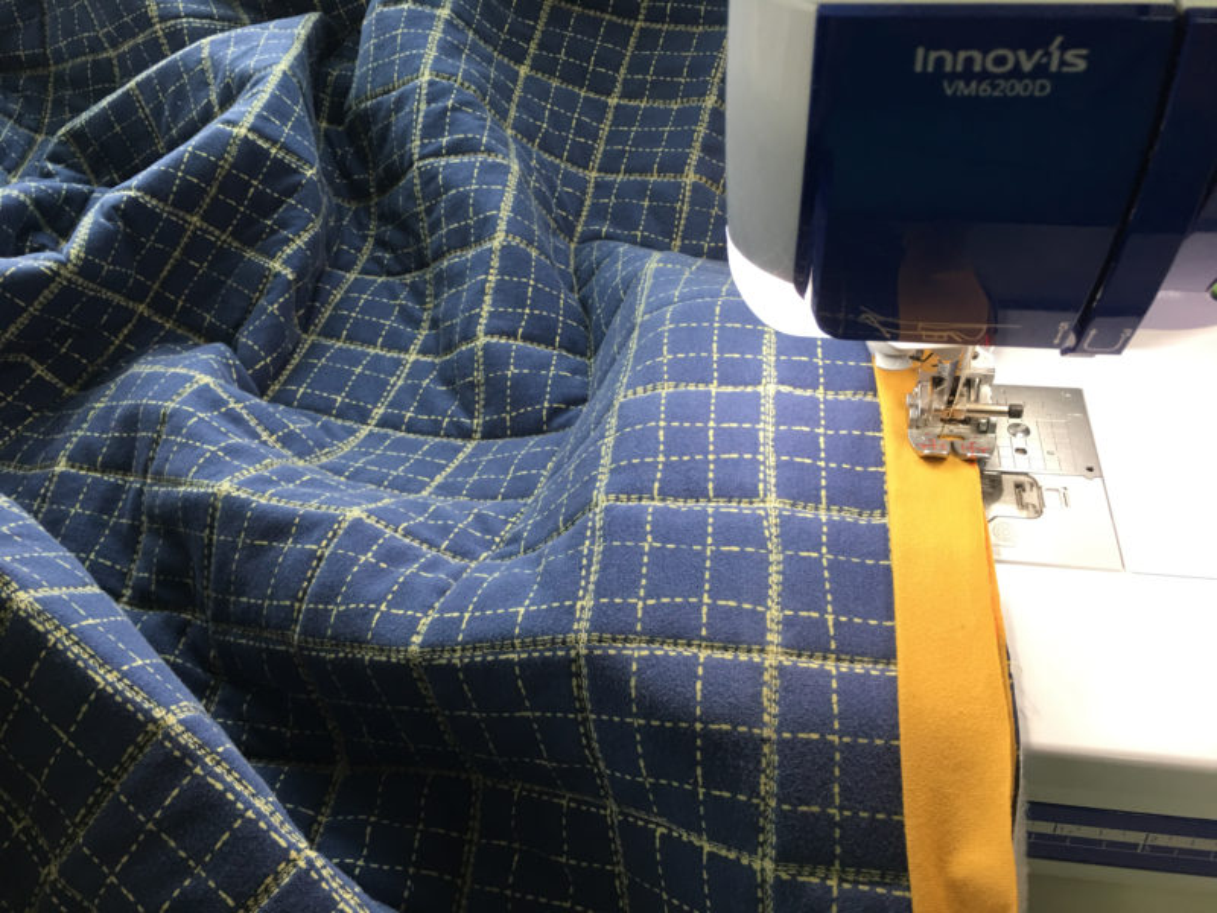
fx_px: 1020
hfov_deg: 61.7
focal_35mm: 29
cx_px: 608
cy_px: 456
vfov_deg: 48.2
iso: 40
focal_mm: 4.15
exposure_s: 1/30
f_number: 2.2
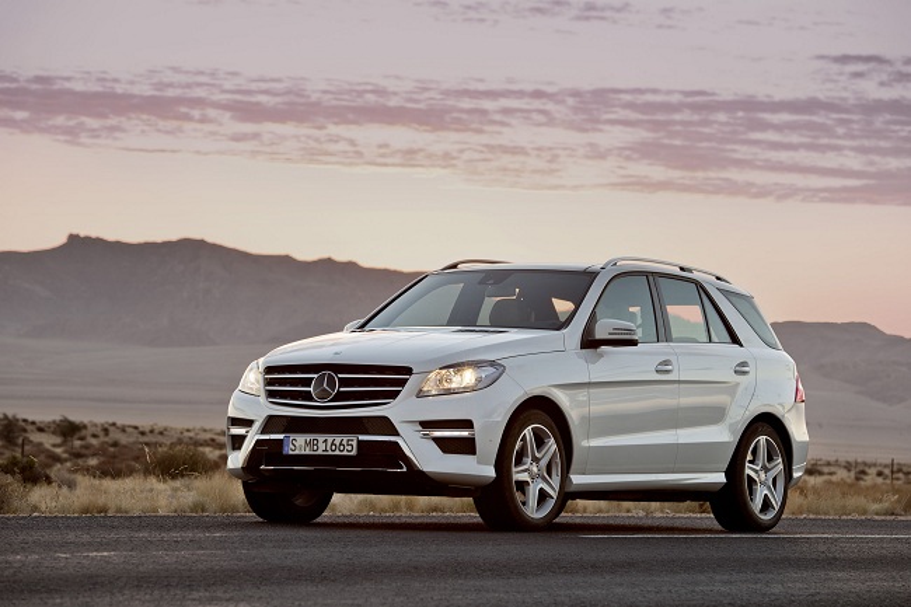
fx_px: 3289
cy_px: 304
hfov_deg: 15.8
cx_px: 456
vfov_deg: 10.5
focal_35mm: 130
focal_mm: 130
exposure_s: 1/40
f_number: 5.6
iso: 100
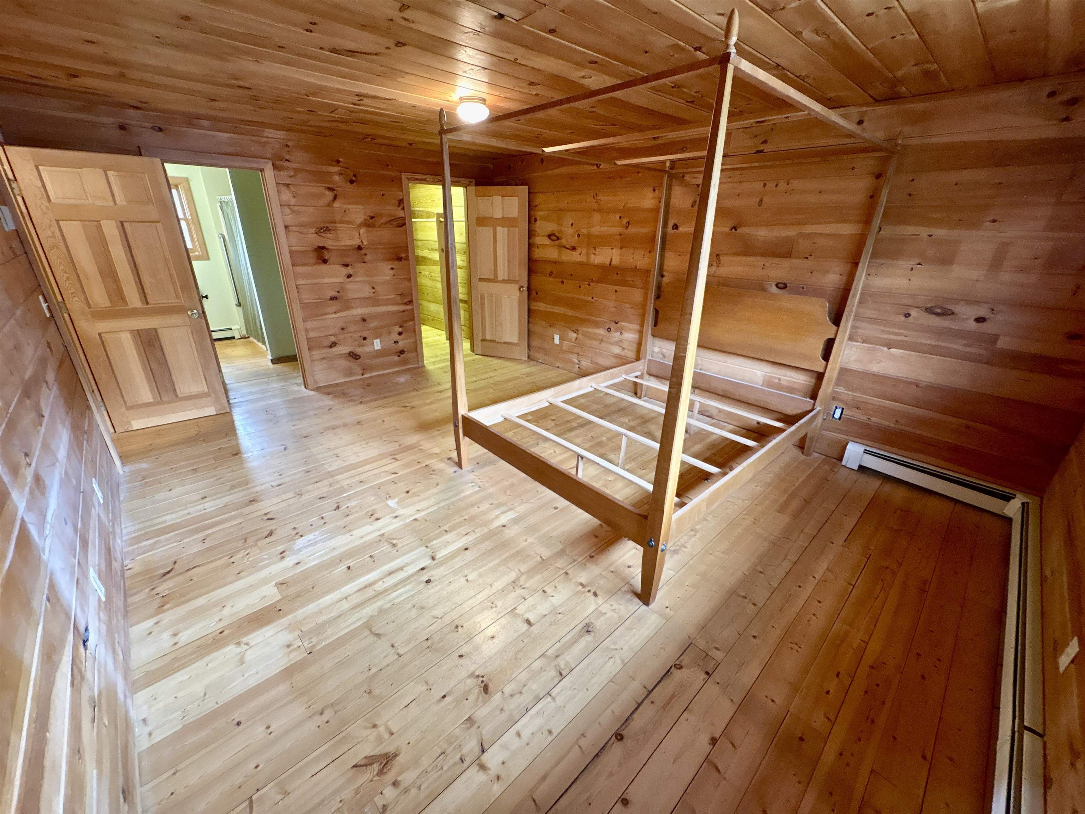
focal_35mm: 14
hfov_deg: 102.1
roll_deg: -0.6
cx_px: 542
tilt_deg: -22.7
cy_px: 407
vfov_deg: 85.7
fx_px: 439
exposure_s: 1/40
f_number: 2.2
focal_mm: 2.22
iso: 400
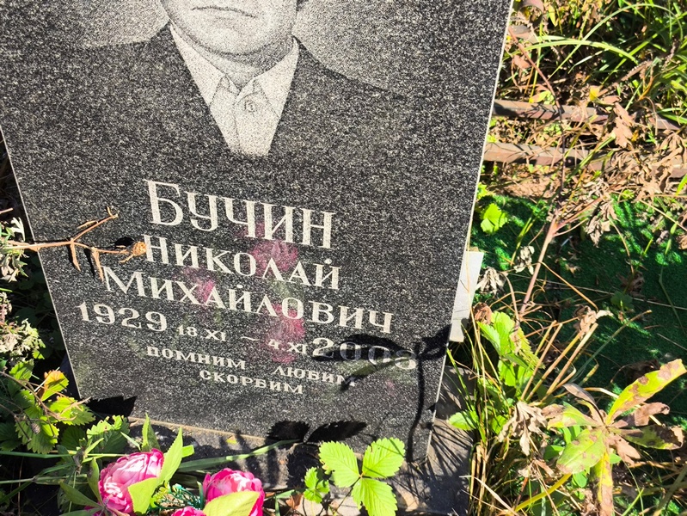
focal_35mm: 50
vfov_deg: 29.1
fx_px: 993
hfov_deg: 38.2
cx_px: 344
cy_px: 258
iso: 50
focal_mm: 4.71
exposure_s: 1/427
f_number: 1.7
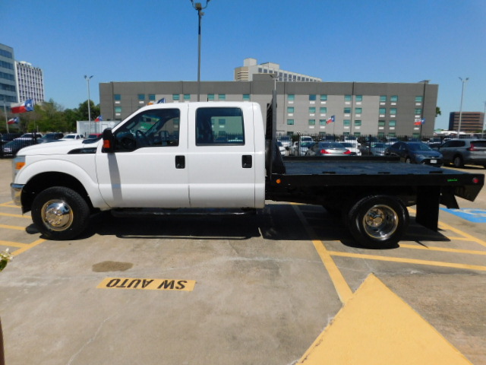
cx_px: 243
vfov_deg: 58.9
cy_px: 182
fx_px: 323
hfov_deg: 73.9
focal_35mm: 23
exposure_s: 1/1000
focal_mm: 4
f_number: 6
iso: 125
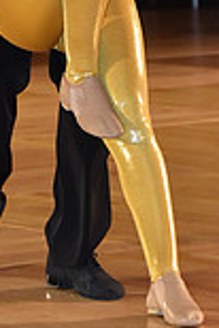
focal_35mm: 370
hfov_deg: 3.7
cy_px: -121
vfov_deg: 5.5
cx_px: -44
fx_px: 3368
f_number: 5
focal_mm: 98
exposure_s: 1/250
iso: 2000
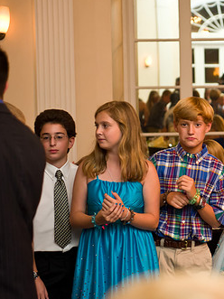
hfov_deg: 12.3
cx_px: 257
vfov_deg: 16.7
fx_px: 1019
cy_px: 147
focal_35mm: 118
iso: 1600
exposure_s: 1/125
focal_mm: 70
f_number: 3.2
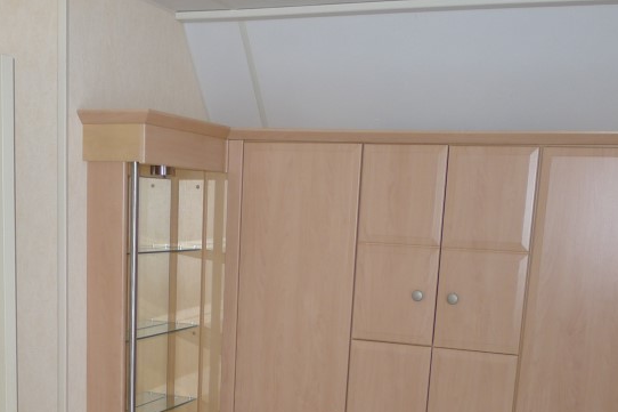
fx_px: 875
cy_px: 437
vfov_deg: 24.9
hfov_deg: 38.6
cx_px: 229
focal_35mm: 51
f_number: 2
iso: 100
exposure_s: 1/60
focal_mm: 5.1
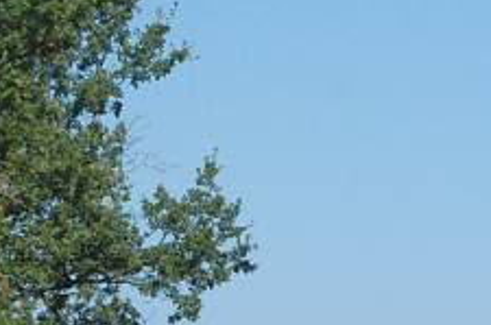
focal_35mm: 242
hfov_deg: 8.5
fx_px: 3300
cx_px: 432
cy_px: 157
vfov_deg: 5.6
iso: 280
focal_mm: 55
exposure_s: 1/250
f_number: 10
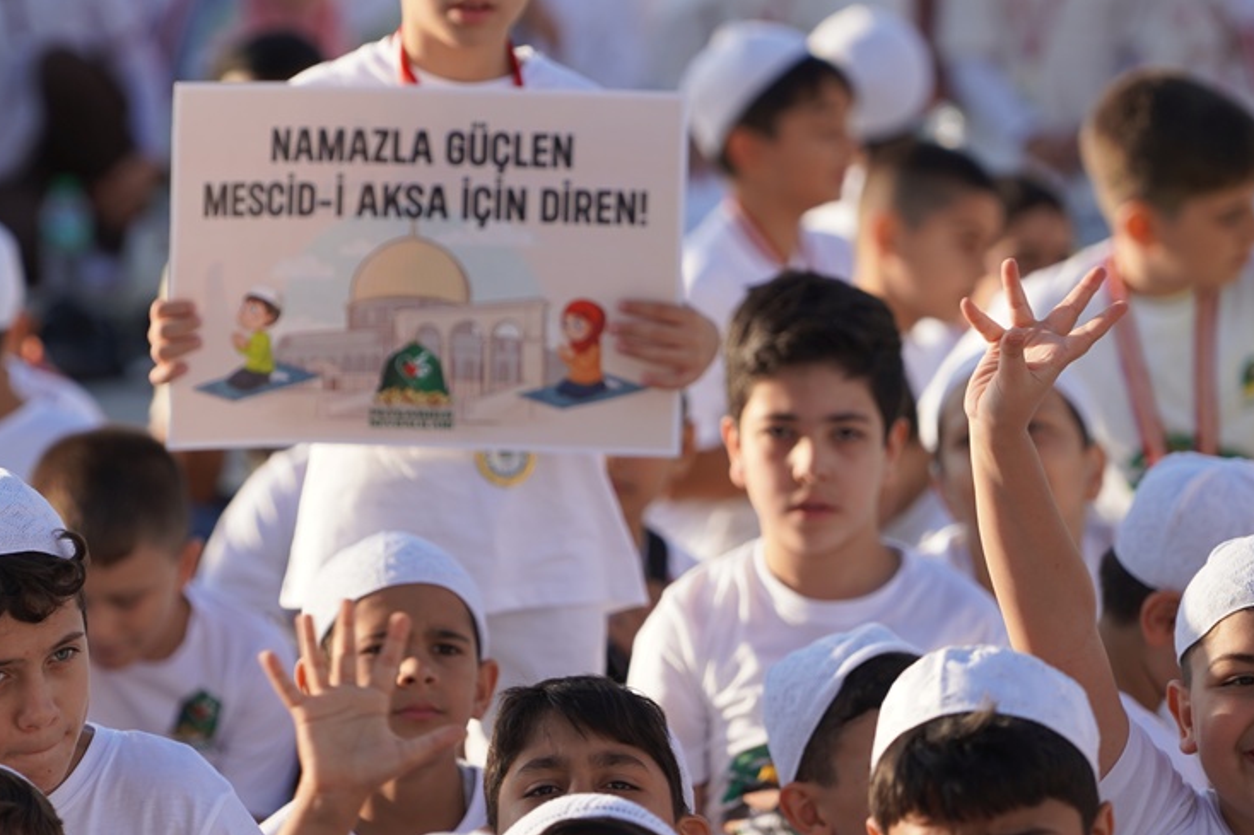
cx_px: 489
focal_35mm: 372
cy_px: 220
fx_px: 12954
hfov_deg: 5.5
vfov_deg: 3.7
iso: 100
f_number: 4
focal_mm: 200
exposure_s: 1/400
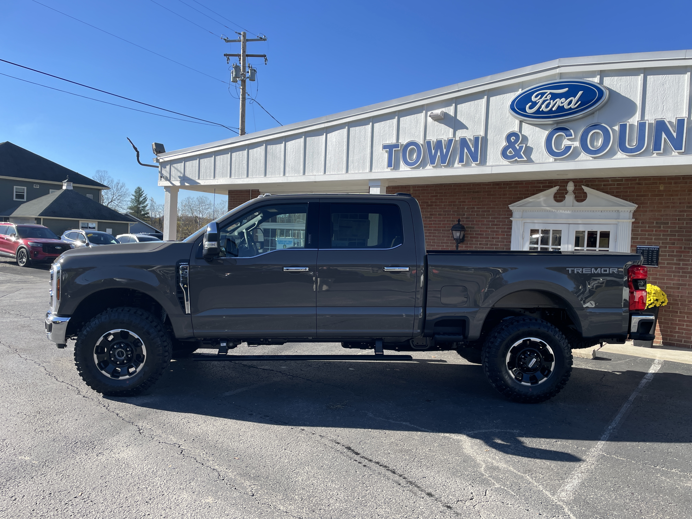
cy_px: 260
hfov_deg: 67.3
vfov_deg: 53.1
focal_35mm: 26
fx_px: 520
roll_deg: -2.5
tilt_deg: -1.0
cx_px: 346
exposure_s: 1/2304
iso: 32
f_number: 1.6
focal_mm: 4.2
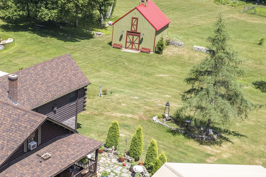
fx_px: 443
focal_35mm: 60
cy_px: 134
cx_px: 27
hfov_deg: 31.8
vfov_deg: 22.4
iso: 100
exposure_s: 1/40
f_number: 2.8
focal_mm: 8.38
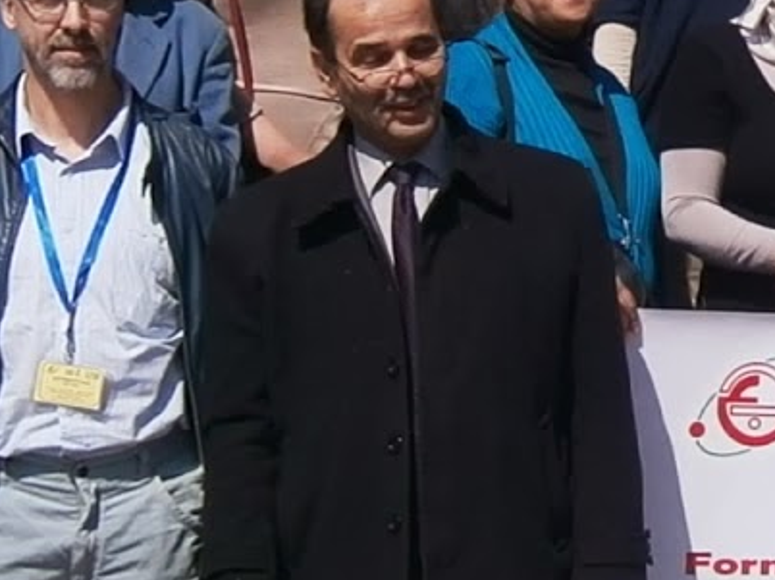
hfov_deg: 12.3
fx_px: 3535
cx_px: 862
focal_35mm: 158
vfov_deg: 9.4
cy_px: 106
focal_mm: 5.5
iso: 80
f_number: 8.3
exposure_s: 1/320
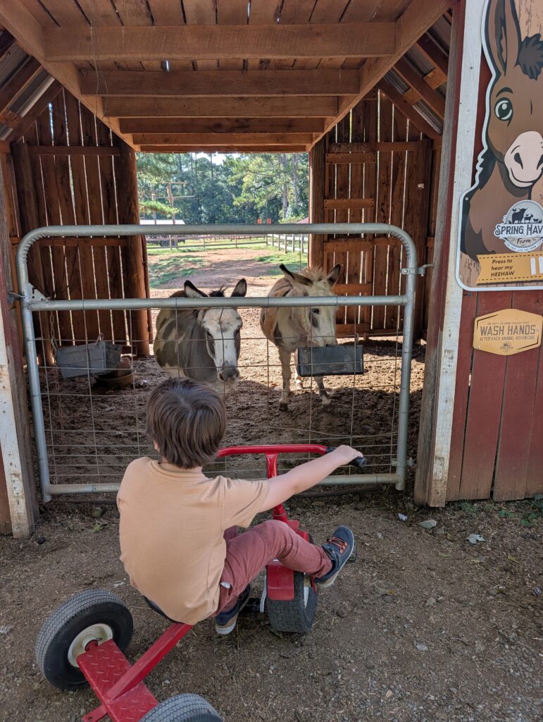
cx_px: 272
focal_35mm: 24
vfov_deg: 71.5
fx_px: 501
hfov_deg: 56.9
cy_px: 361
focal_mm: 6.9
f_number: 1.68
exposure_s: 1/194
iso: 19
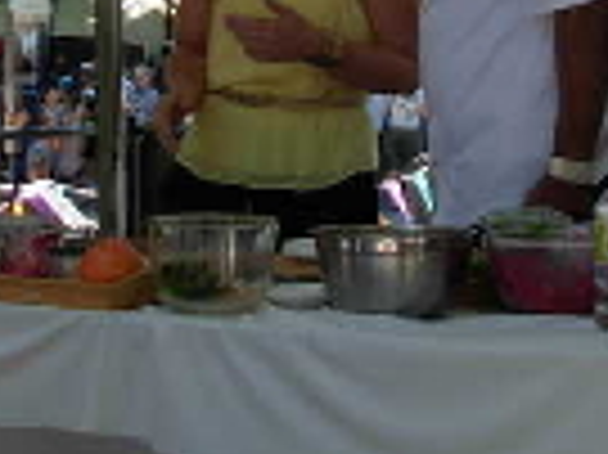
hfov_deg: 14.6
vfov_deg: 10.7
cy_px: -148
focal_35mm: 135
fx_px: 2369
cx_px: 189
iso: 79
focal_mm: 6.3
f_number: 2.9
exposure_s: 1/362
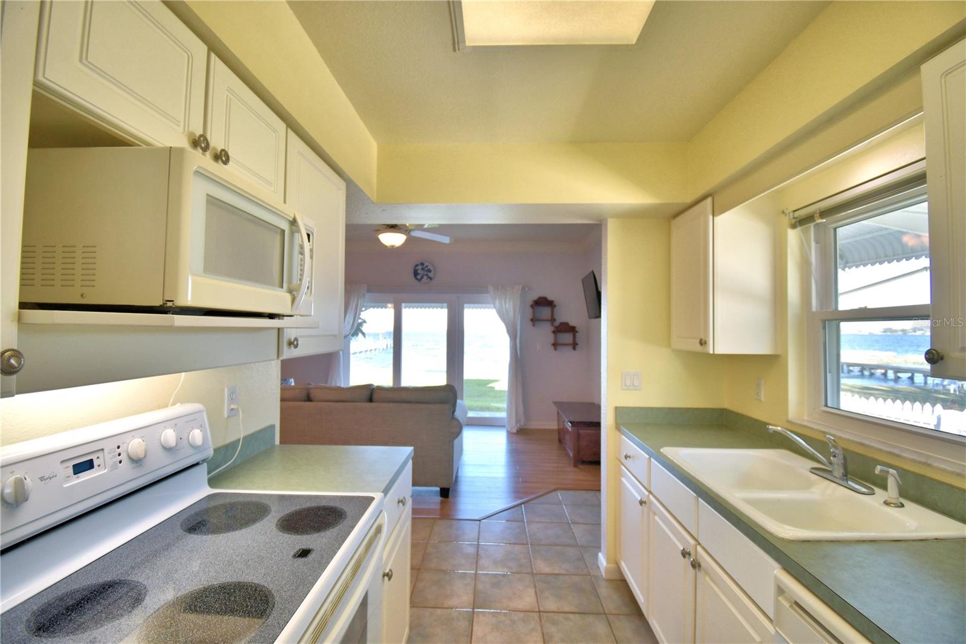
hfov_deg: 100.4
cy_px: 322
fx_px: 402
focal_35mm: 15
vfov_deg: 77.3
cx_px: 483
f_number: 4.5
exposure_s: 1/125
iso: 280
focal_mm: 10
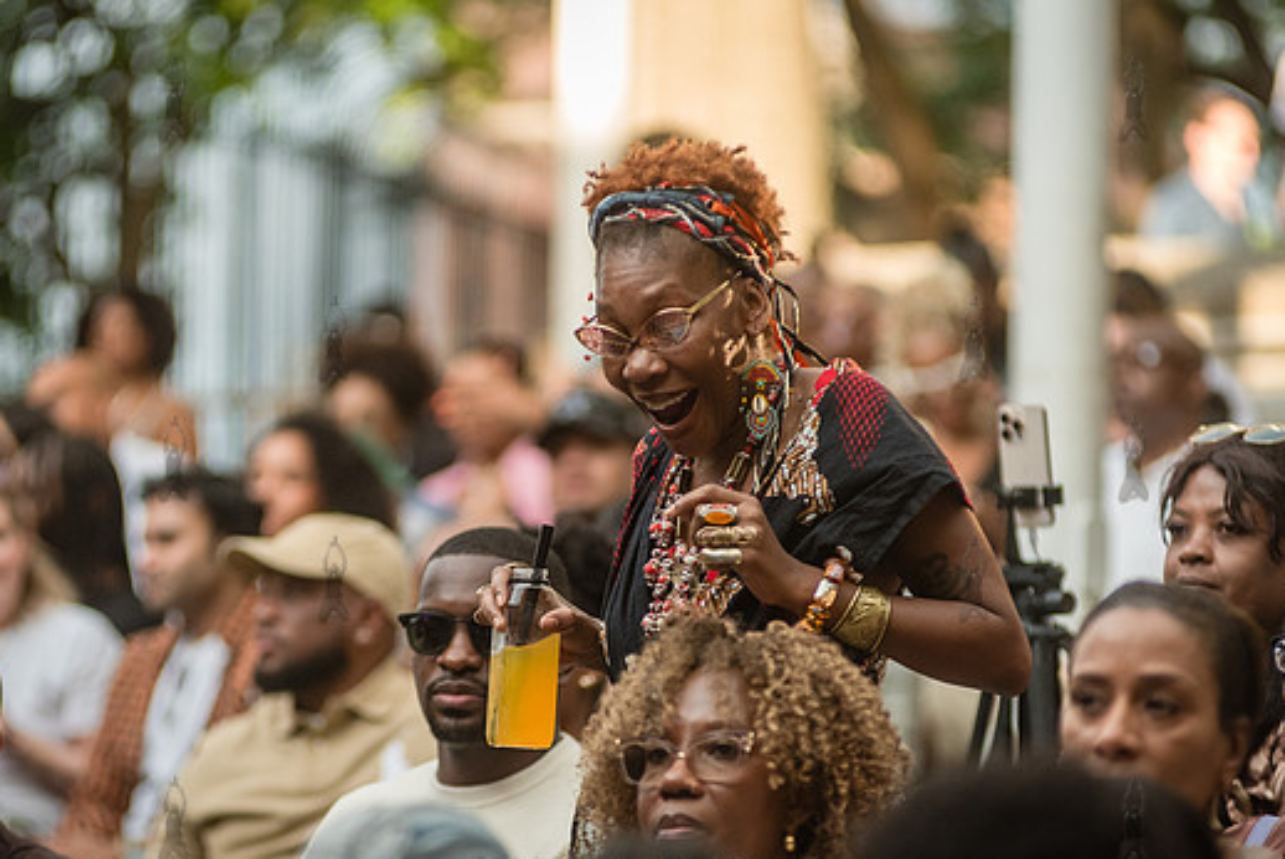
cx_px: 652
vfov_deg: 5.0
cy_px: 532
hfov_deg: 7.4
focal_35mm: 277
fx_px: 9892
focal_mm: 200
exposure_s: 1/1000
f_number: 3.2
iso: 1000
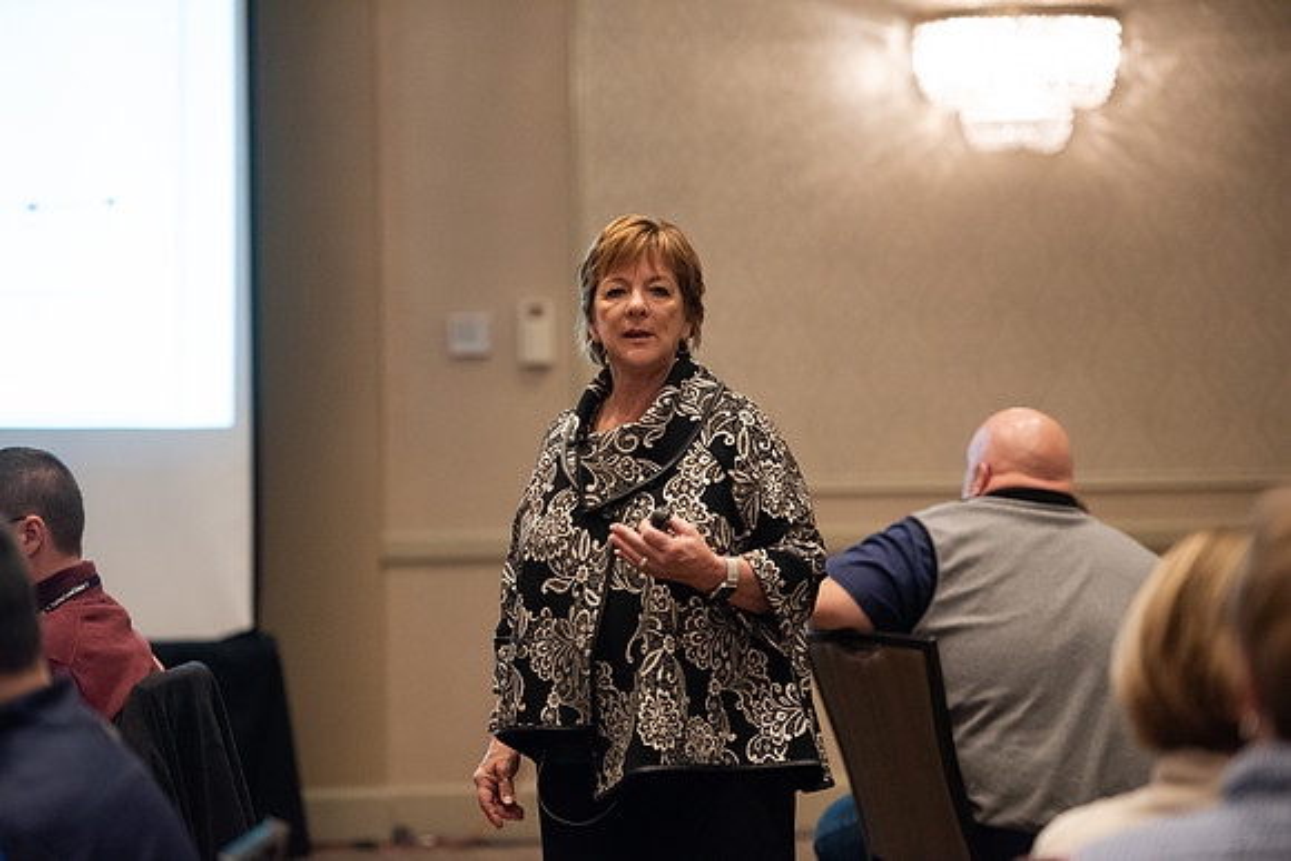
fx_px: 5021
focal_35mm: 140
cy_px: 430
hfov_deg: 14.7
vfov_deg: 9.8
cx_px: 646
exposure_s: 1/200
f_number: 2.8
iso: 5000
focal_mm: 140
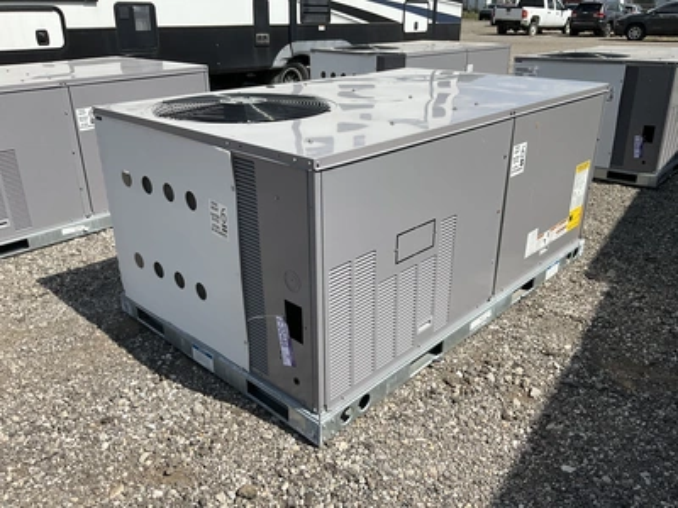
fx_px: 568
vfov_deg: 48.2
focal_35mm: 29
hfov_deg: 61.7
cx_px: 339
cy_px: 254
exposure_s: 1/2427
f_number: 1.8
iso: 25
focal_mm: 3
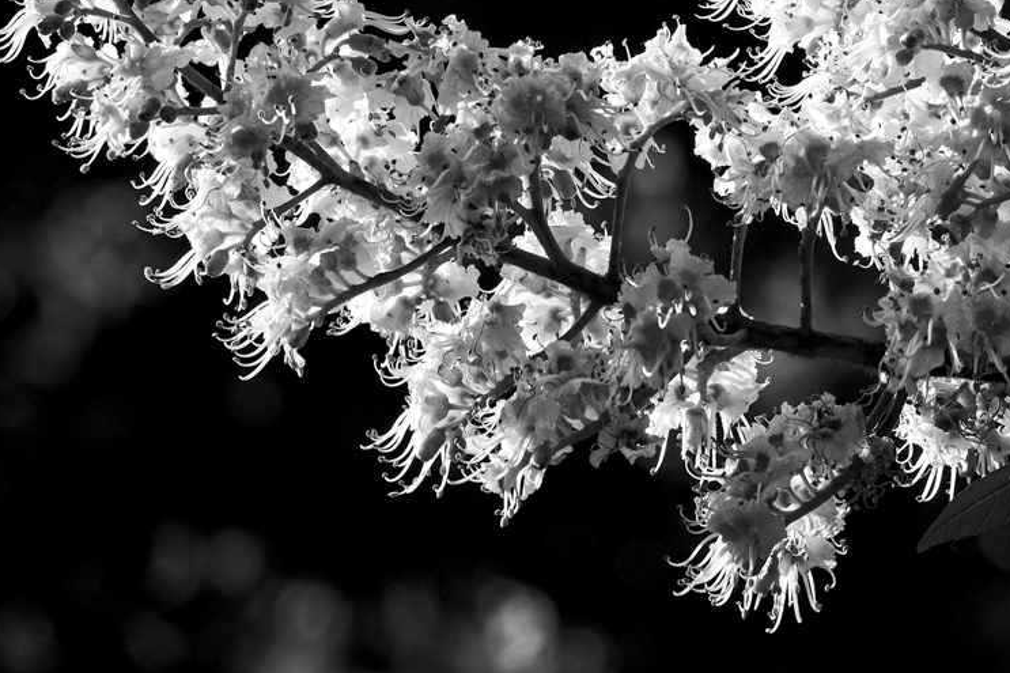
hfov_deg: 4.2
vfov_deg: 2.8
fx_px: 13912
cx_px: 678
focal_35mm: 496
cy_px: 199
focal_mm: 204.6
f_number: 11
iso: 320
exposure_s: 1/200
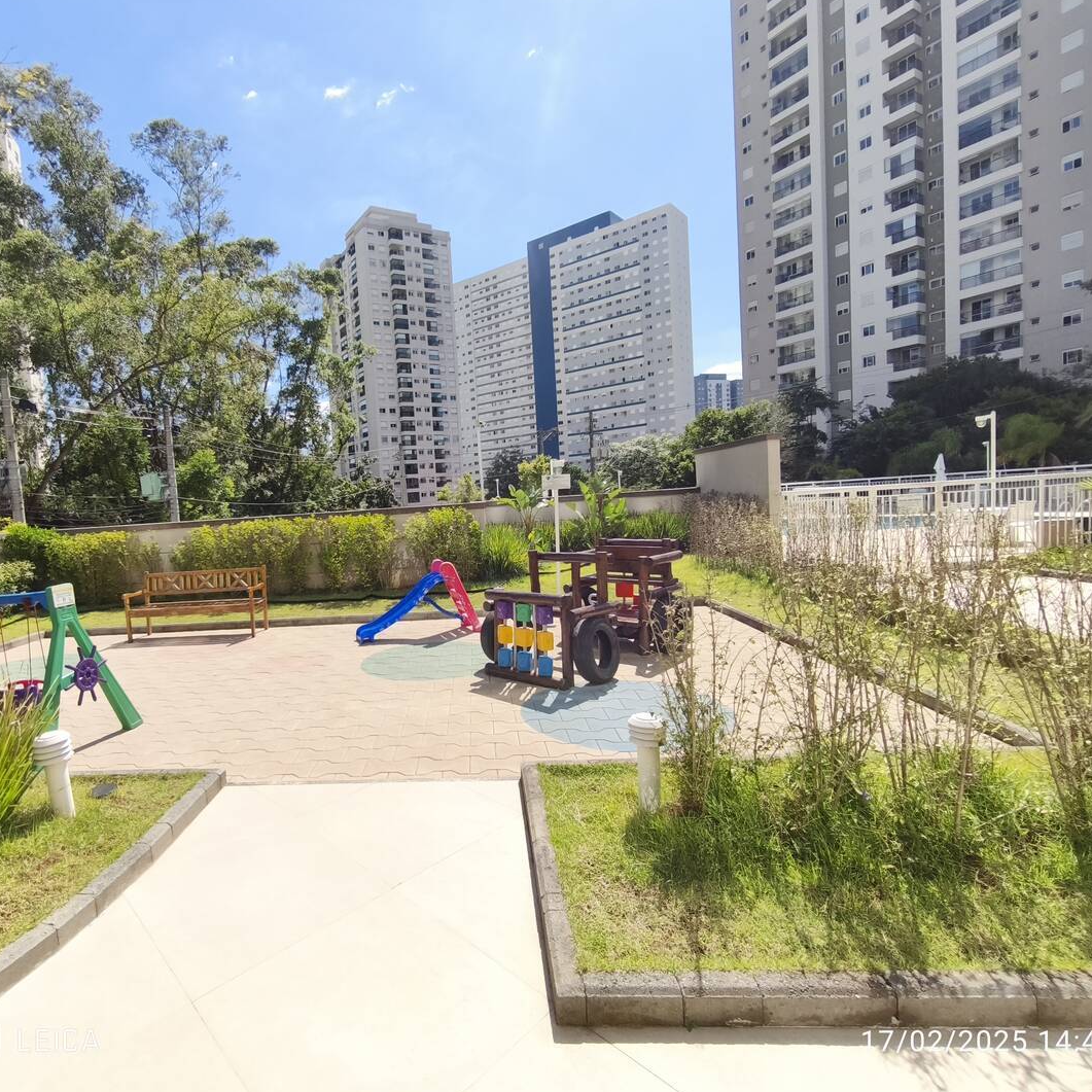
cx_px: 422
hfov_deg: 79.5
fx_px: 642
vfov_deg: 80.7
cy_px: 542
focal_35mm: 18
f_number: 2.2
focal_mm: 1.91
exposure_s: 1/1134
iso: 50
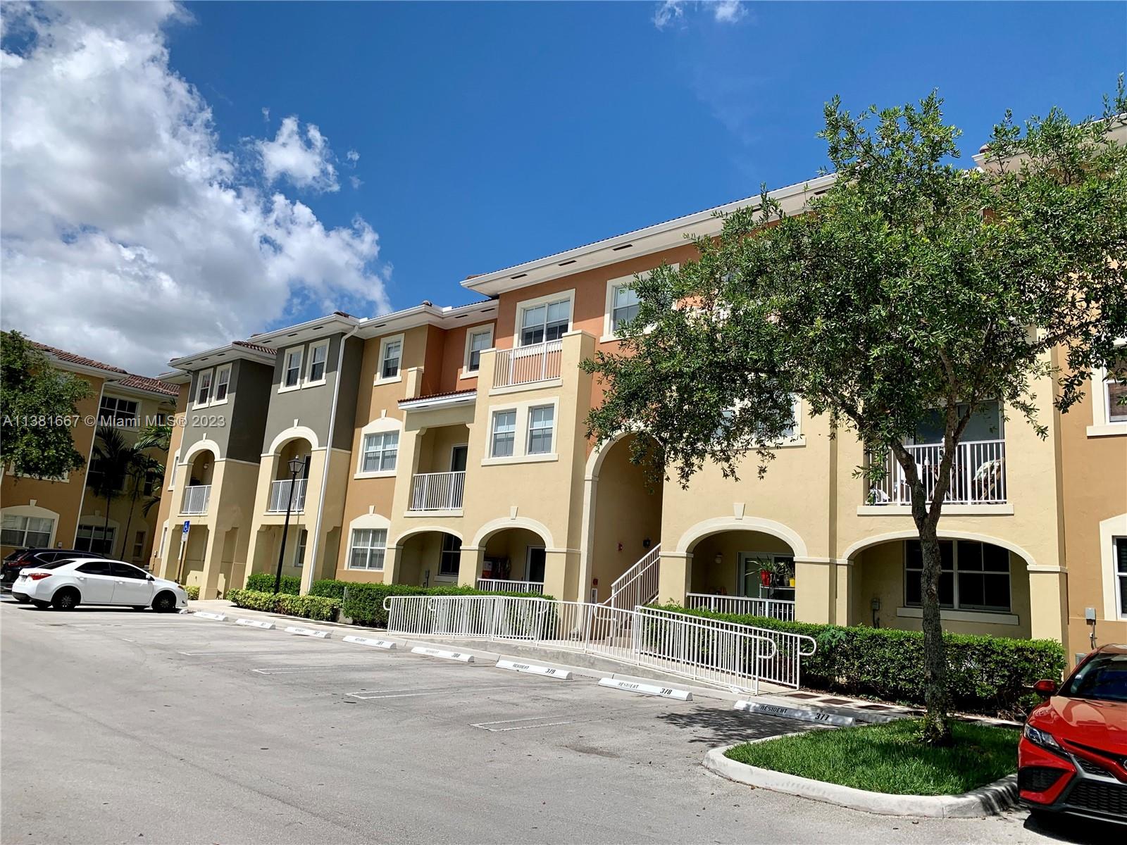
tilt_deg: +12.3
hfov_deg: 67.3
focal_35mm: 26
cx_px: 564
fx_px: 846
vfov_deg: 53.1
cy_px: 422
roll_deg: -4.3
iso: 25
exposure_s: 1/3788
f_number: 1.8
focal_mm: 4.25
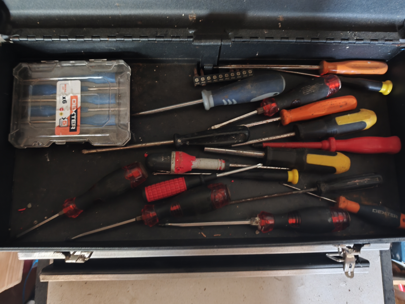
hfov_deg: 73.9
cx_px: 202
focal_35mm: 23
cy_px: 152
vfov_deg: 58.9
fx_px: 269
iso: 8000
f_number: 1.7
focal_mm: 6.06
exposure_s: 1/7.69
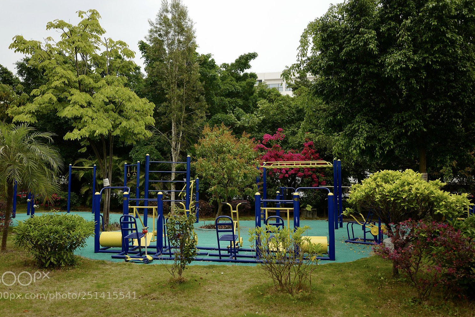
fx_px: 396
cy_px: 151
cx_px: 225
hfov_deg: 61.9
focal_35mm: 30
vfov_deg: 43.6
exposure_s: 1/1000
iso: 100
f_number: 2
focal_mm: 28
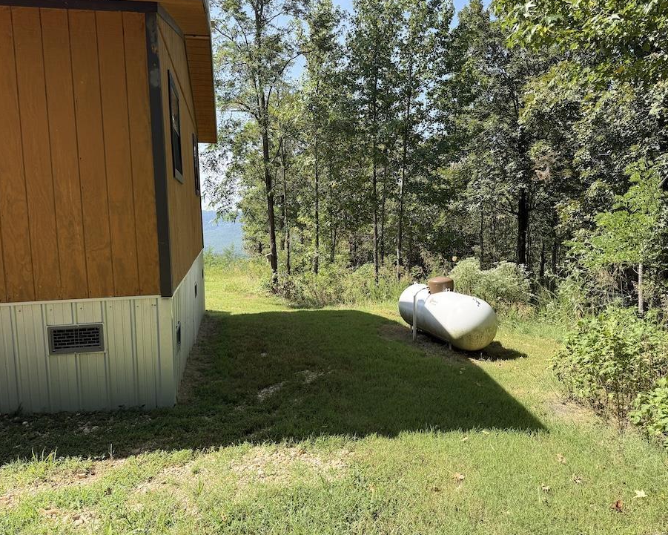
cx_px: 356
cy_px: 268
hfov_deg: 66.0
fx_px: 514
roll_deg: +0.9
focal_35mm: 26
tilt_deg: -4.0
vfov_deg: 54.9
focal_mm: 6.76
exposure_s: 1/1292
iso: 80
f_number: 1.78
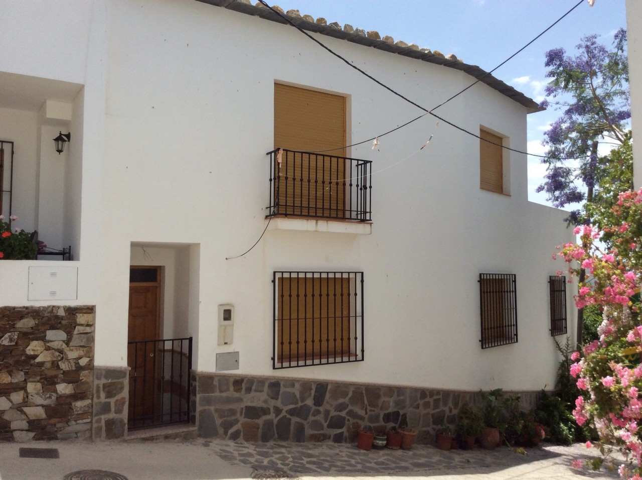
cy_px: 240
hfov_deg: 56.9
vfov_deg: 44.1
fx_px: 593
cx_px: 321
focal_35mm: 32
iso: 32
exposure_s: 1/1330
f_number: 2.4
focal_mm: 3.3
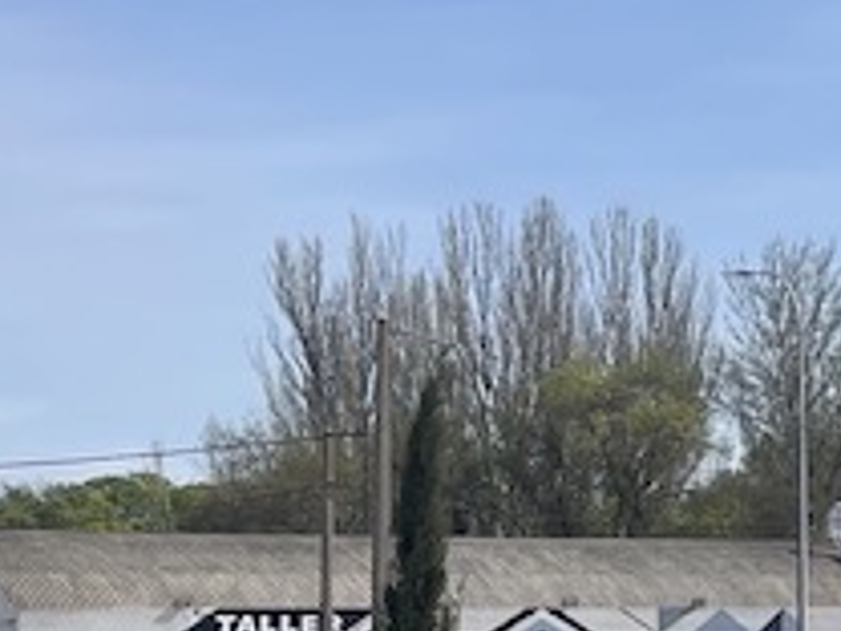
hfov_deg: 12.3
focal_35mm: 128
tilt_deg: +4.3
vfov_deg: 11.6
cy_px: 473
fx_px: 3110
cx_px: 2018
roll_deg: +2.2
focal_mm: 4.2
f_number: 1.6
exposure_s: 1/4292
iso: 32
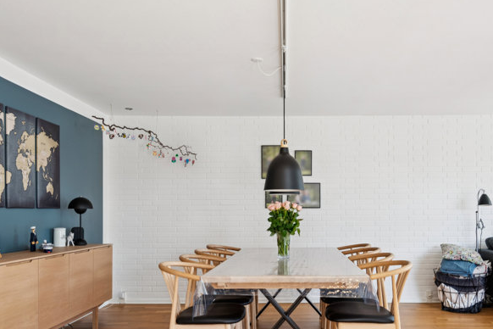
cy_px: 209
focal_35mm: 33
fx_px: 452
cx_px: 284
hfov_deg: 57.0
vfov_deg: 39.7
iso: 400
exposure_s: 1/50
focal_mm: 24
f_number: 6.3
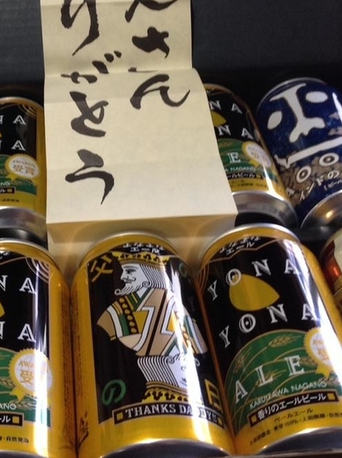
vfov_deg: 35.1
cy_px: 137
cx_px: 88
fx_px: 713
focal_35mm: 54
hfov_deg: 26.7
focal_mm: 4.28
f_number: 2.4
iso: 100
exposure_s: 1/15
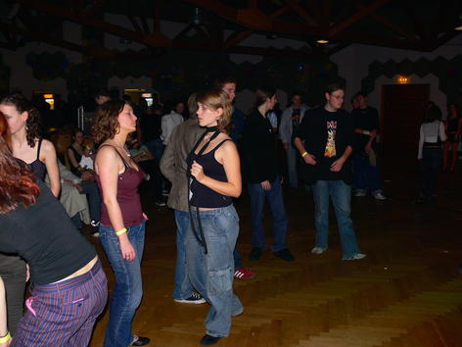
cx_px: 231
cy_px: 174
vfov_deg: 40.7
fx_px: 467
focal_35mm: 35
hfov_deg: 52.6
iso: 100
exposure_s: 1/30
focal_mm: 7.4
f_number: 2.8
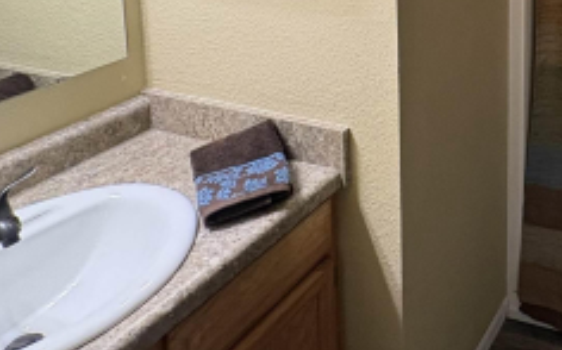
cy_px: -81
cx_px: 563
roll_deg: -1.0
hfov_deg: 41.1
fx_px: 643
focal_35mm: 42
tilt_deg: -8.2
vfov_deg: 26.7
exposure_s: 1/60
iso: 400
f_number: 2.2
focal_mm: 2.22
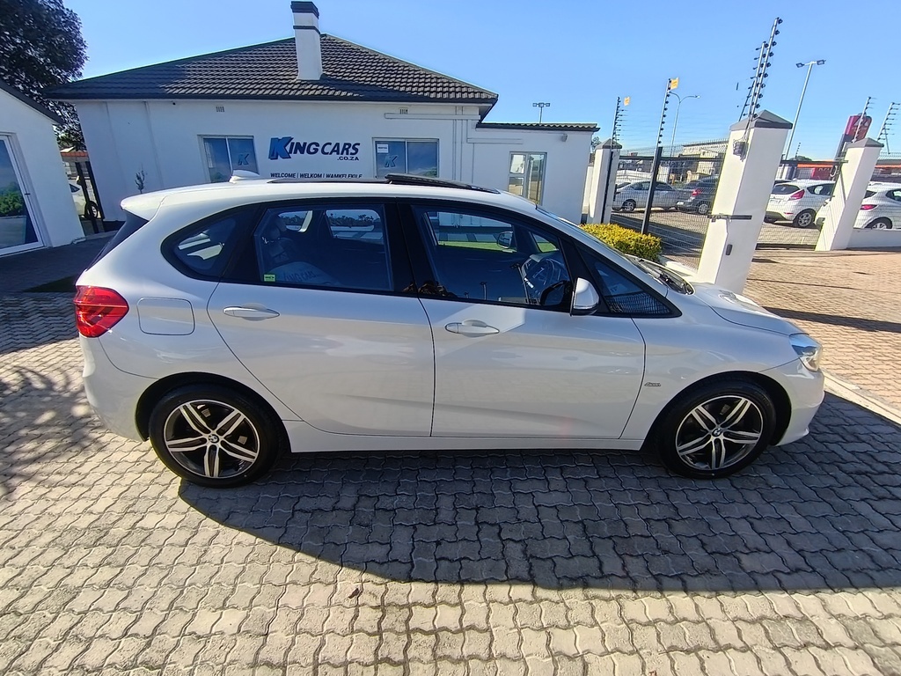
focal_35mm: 17
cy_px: 338
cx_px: 450
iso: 102
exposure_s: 1/582
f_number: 2.2
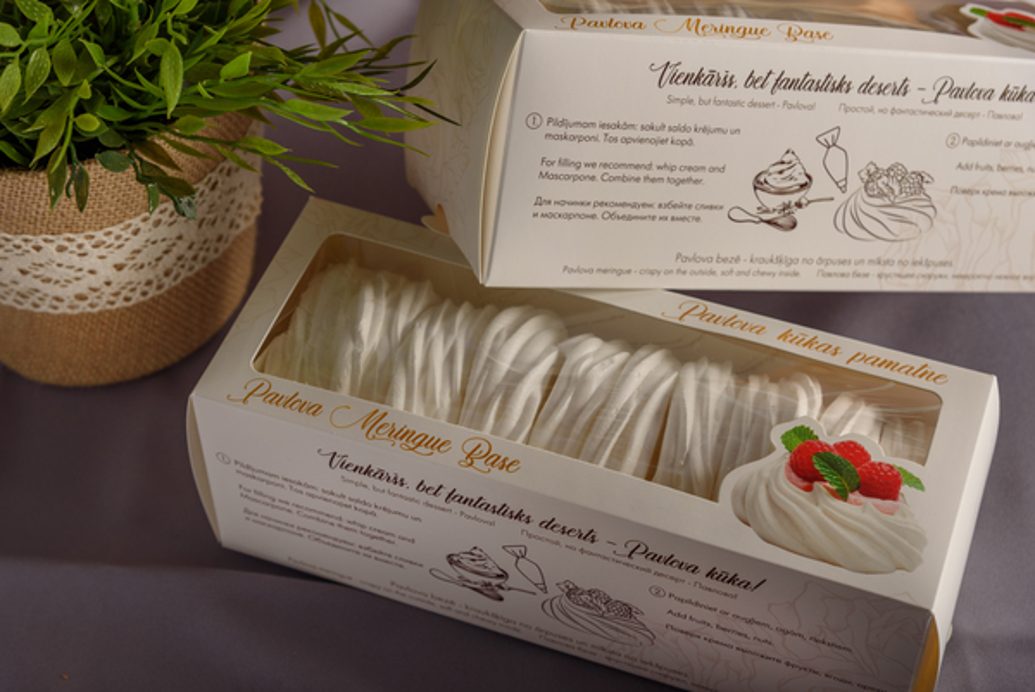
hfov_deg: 28.8
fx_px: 2014
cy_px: 346
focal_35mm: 70
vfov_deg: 19.5
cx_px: 518
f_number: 7.1
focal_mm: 70
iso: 200
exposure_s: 1/200
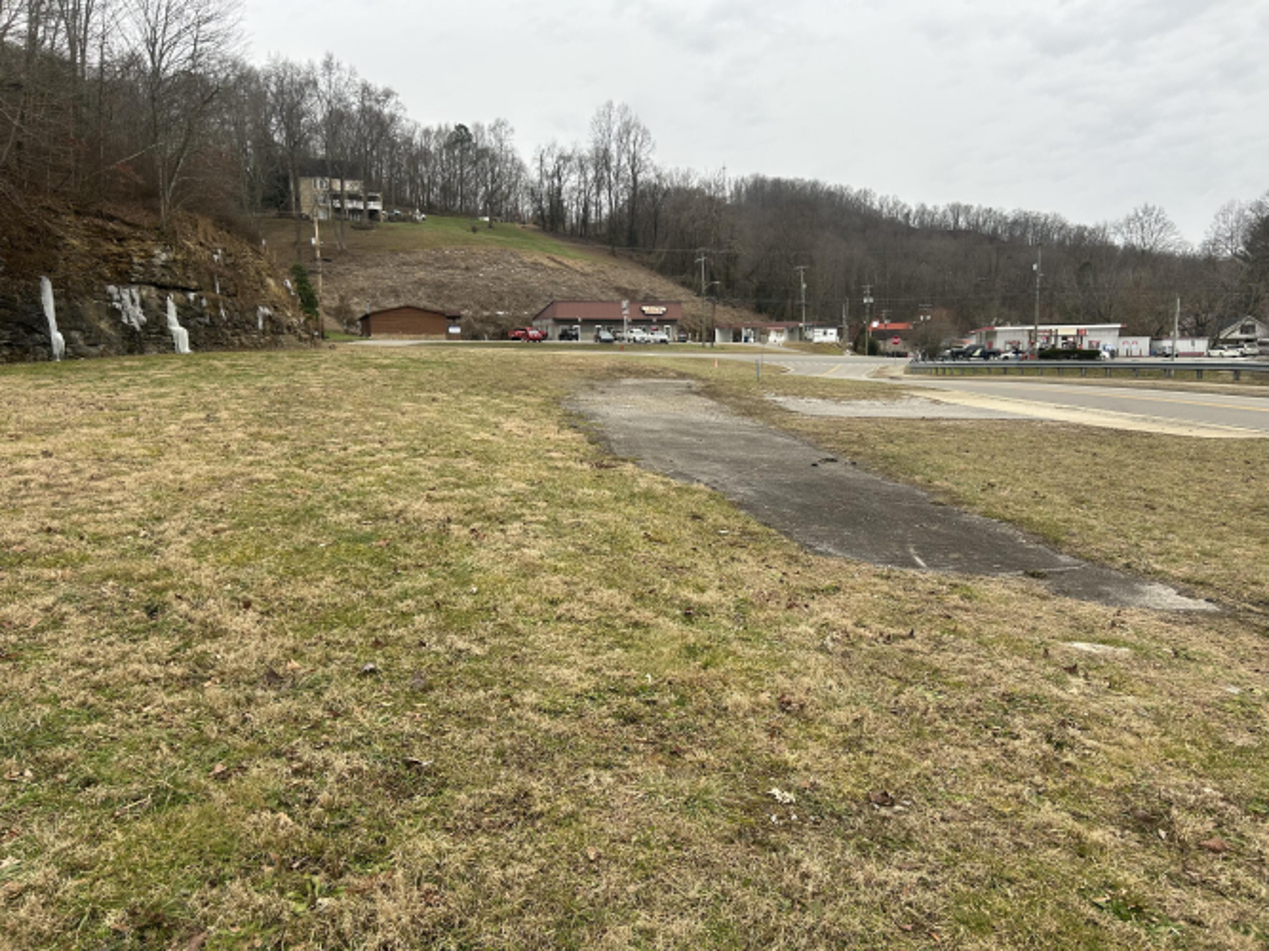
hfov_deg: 67.3
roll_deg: +0.7
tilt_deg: -7.7
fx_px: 953
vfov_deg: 53.0
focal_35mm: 26
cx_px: 634
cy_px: 476
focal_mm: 5.7
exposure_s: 1/367
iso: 50
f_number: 1.5
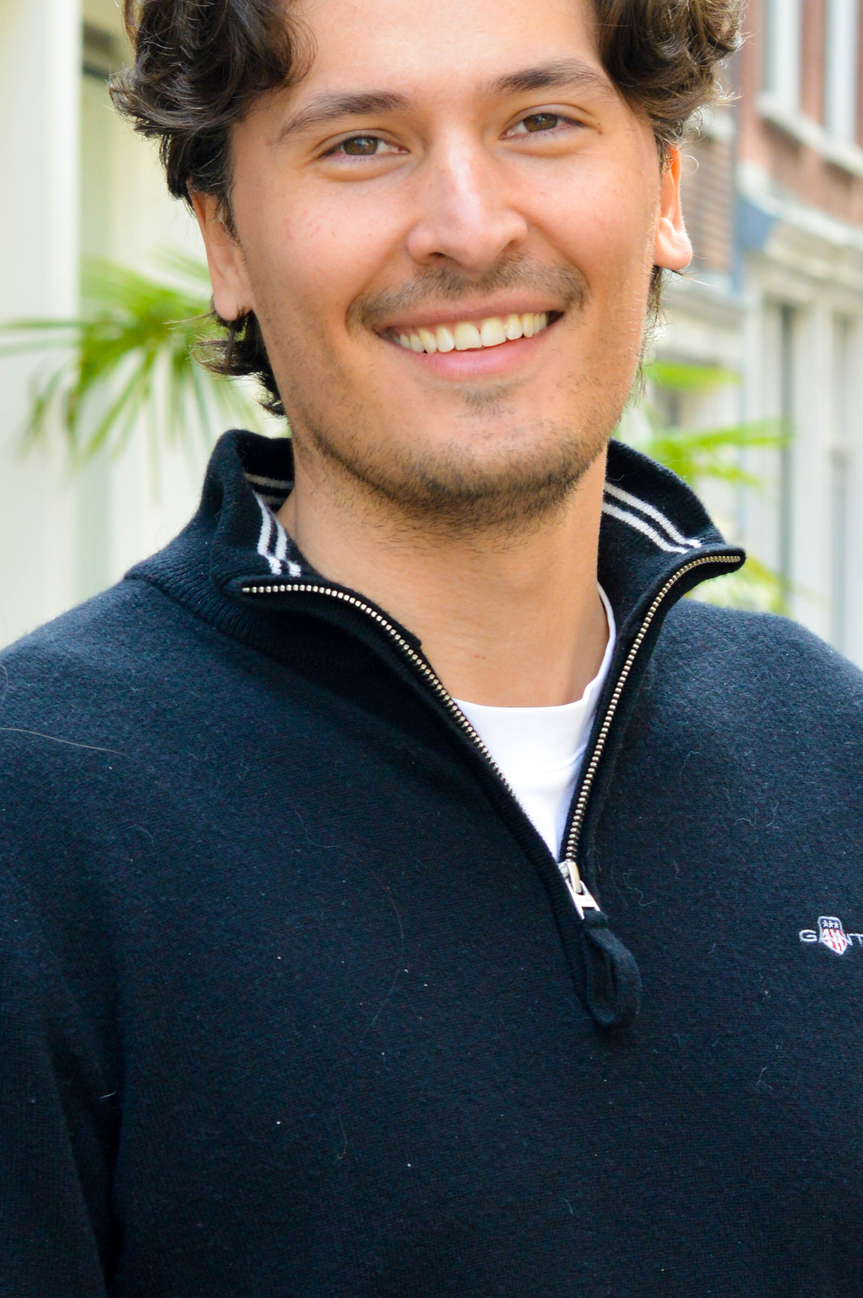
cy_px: 728
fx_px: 5800
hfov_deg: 8.5
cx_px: 423
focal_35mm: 161
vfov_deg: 12.8
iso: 360
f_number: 5.6
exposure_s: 1/125
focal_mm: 50
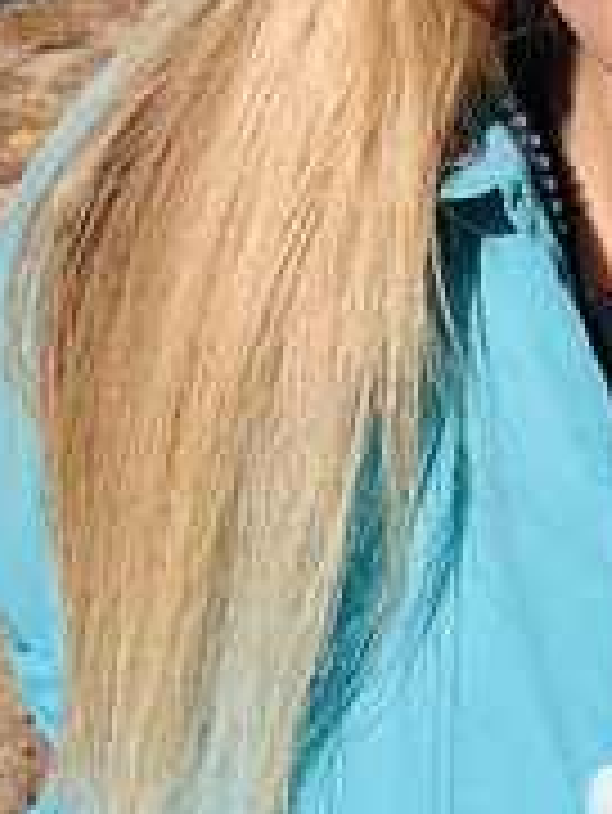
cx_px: 742
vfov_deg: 21.4
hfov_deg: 16.6
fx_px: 2001
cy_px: -157
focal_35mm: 85
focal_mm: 2.69
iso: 25
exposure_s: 1/2688
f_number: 1.9
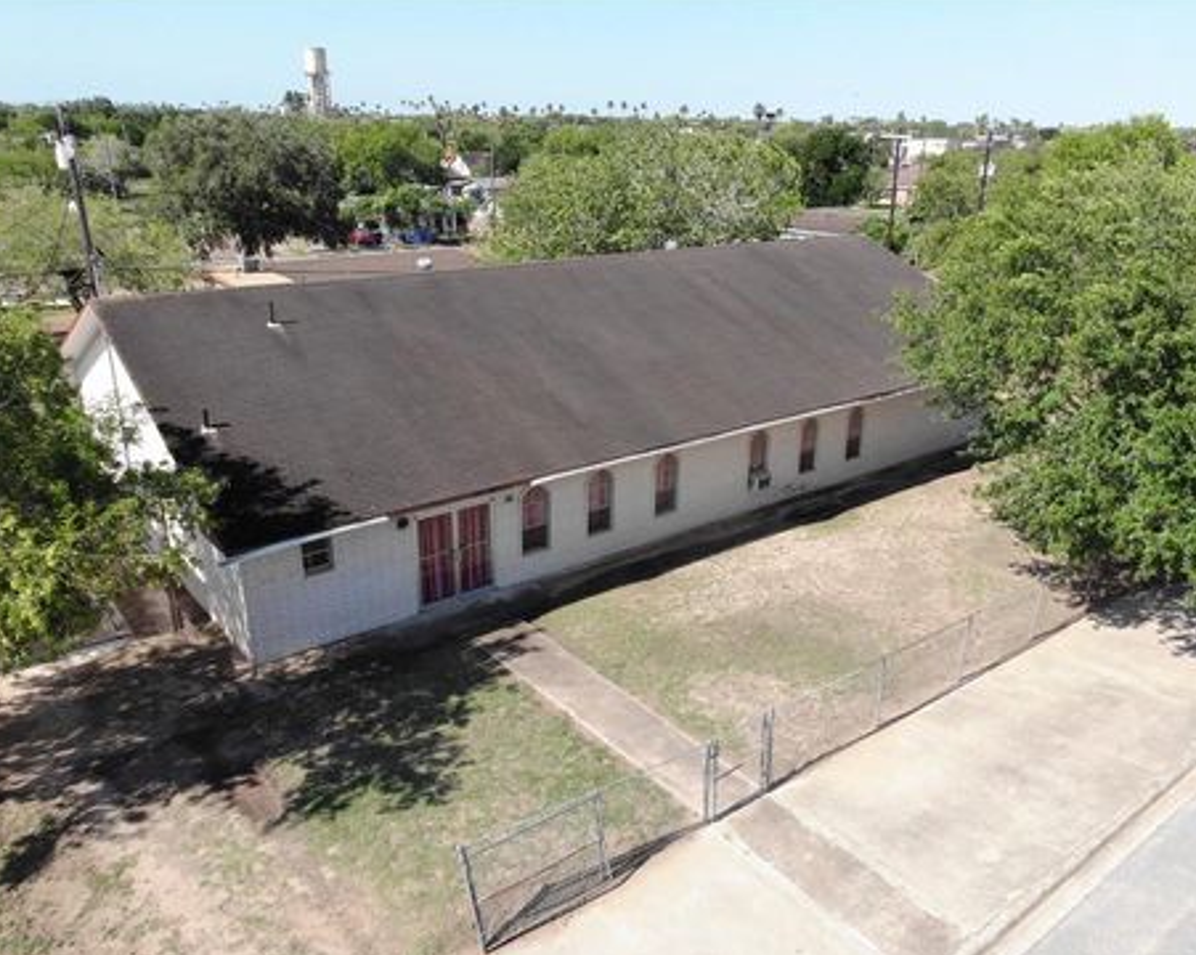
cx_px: 631
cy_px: 492
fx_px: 920
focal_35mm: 26
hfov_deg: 66.0
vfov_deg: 54.9
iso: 100
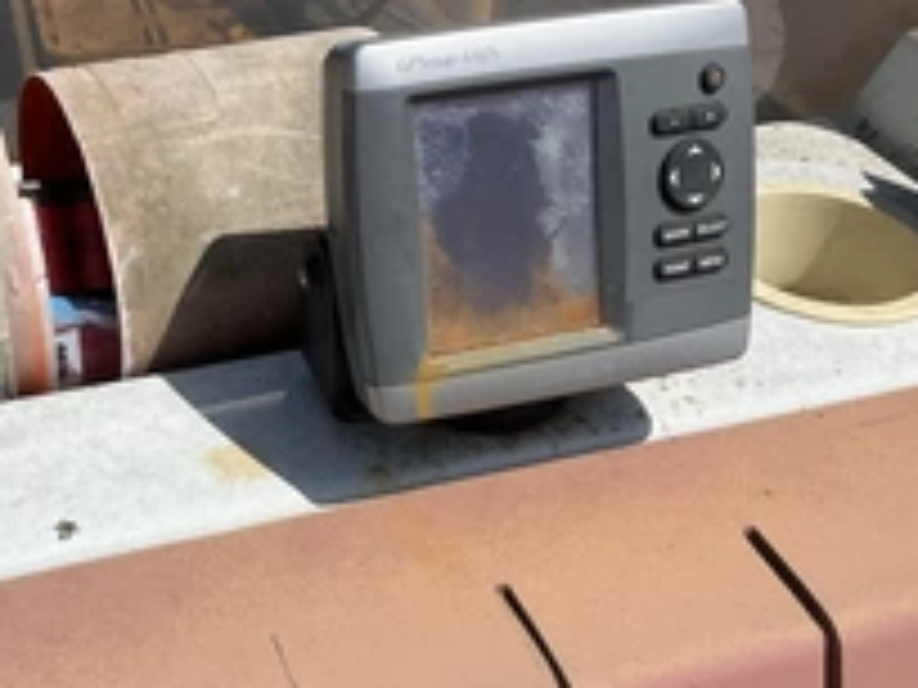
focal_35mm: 57
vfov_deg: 25.6
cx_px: 302
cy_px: 297
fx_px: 1512
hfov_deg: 33.5
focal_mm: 3
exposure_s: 1/2801
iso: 25
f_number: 1.8
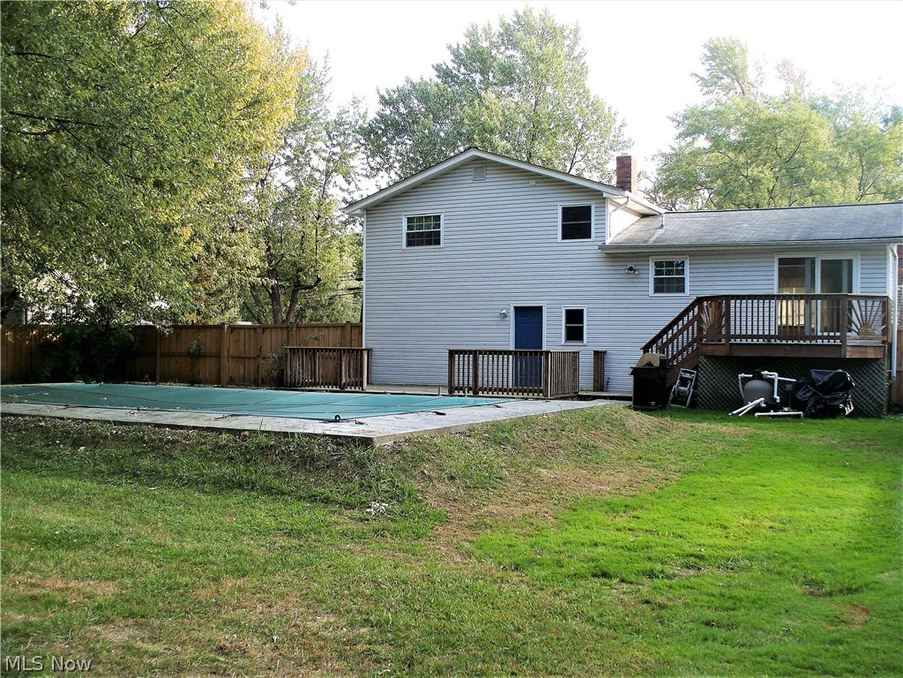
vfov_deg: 39.7
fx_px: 939
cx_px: 452
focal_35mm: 36
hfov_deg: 51.4
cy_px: 339
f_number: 2.8
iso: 64
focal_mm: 7.54
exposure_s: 1/100
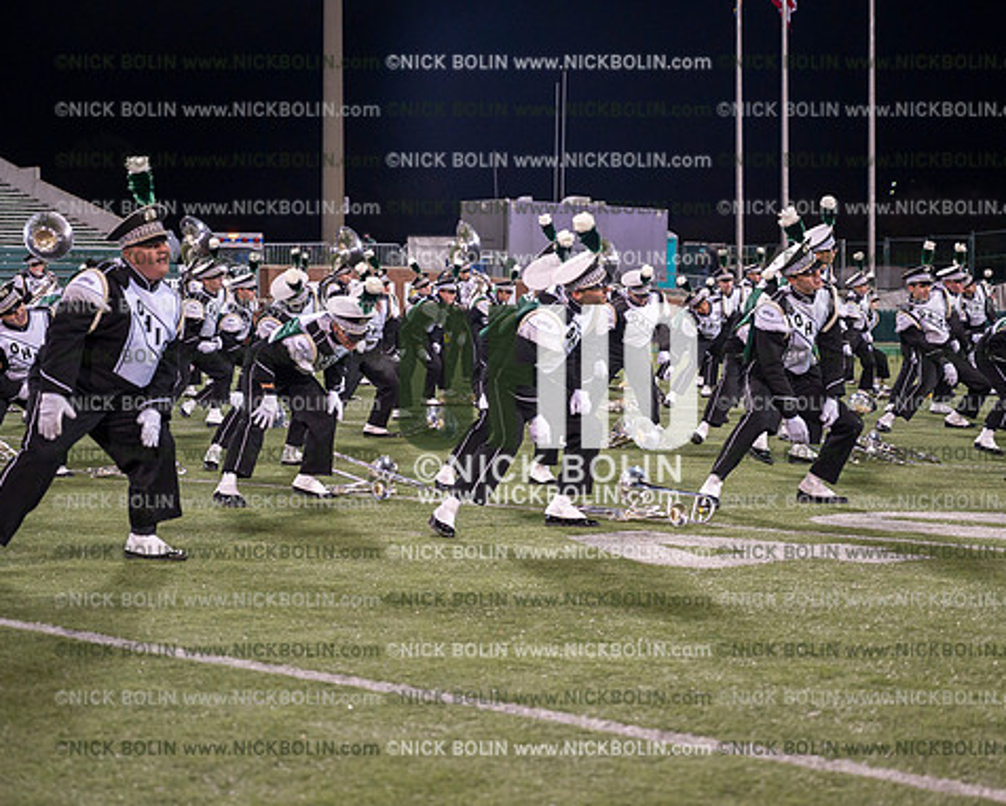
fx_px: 2382
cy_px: 404
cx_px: 547
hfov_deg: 23.8
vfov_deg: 19.2
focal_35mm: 80
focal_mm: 70
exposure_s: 1/640
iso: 3200
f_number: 4
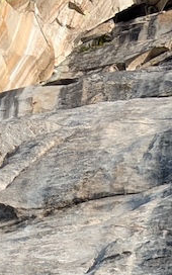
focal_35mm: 615
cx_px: 225
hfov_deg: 2.1
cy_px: 692
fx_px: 4613
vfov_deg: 3.4
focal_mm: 18
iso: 25
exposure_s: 1/231
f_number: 2.8
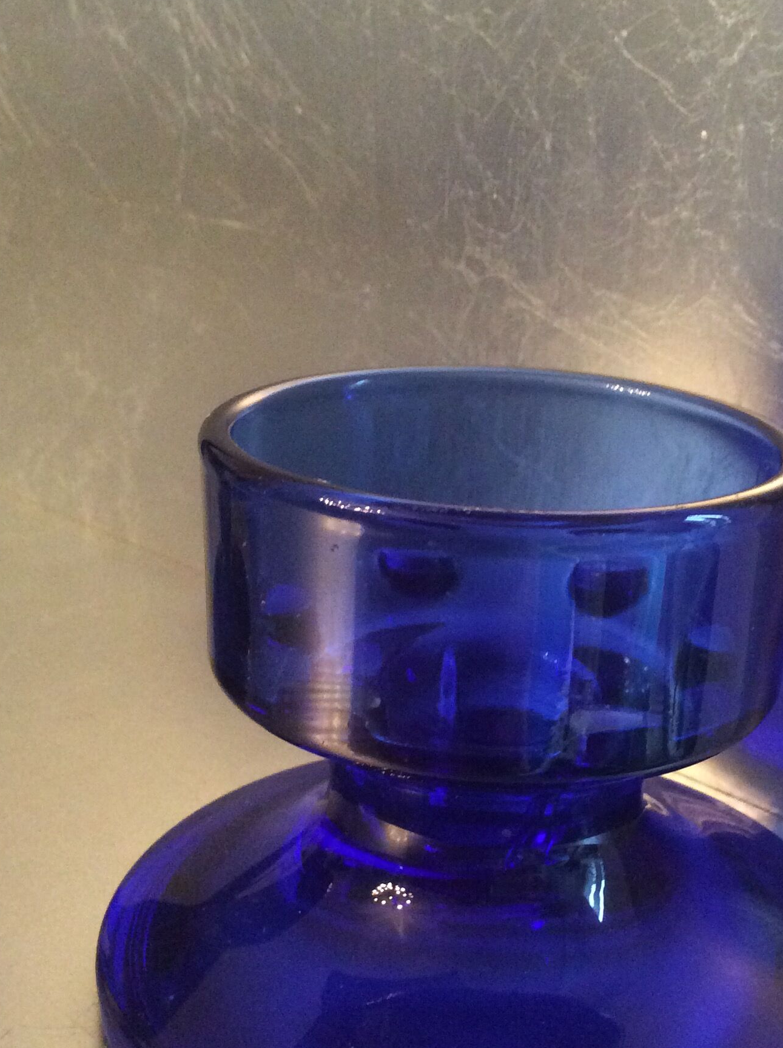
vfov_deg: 39.7
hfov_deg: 30.0
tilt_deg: -20.9
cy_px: 569
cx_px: 501
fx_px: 1451
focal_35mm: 48
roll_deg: -2.2
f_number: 2.4
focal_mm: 3.3
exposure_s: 1/17
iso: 320
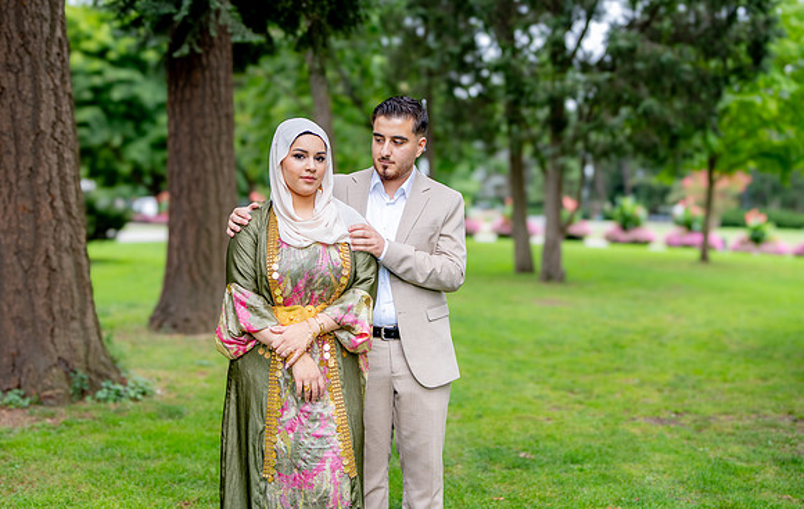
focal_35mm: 41
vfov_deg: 31.7
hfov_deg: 48.4
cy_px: 294
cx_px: 363
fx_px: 893
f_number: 2
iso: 200
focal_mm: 35
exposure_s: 1/800
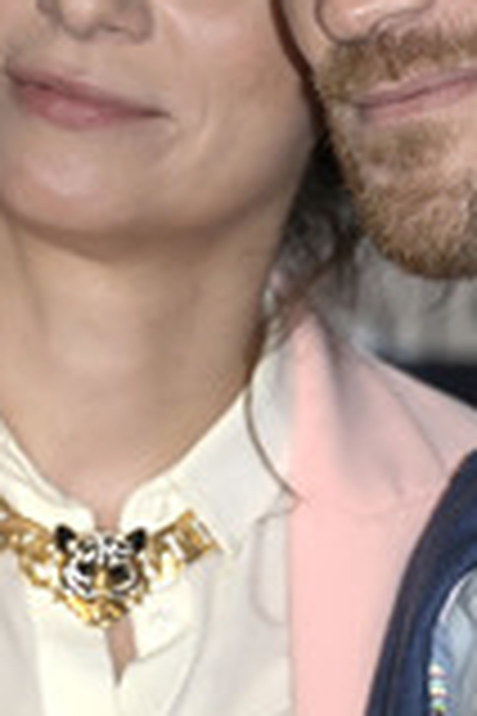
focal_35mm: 853
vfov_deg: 2.4
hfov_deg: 1.6
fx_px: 16952
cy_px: 72
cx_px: 106
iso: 800
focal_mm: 300
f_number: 5.6
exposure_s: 1/250
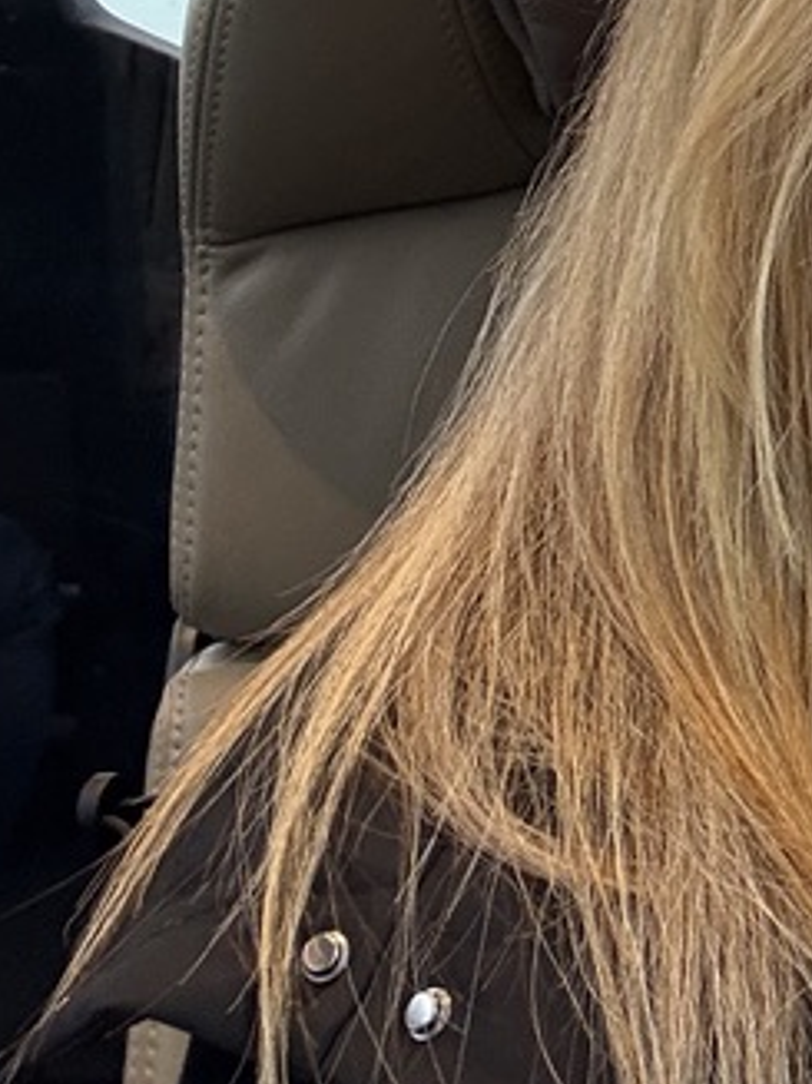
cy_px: -136
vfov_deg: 19.9
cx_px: 1130
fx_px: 2942
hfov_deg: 14.8
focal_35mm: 94
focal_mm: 2.69
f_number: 1.9
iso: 80
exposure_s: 1/97
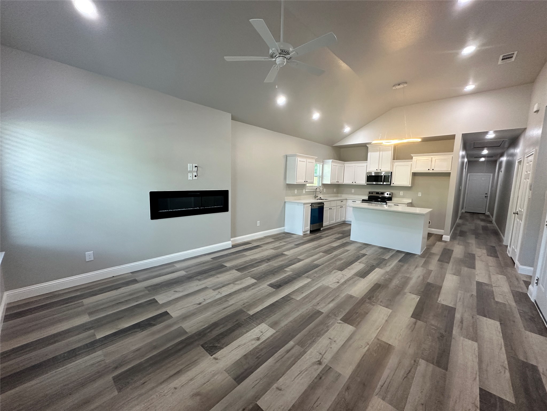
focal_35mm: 14
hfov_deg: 102.1
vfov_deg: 85.7
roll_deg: -1.7
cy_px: 206
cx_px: 274
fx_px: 221
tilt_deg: -6.1
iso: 250
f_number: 2.2
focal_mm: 2.22
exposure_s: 1/120
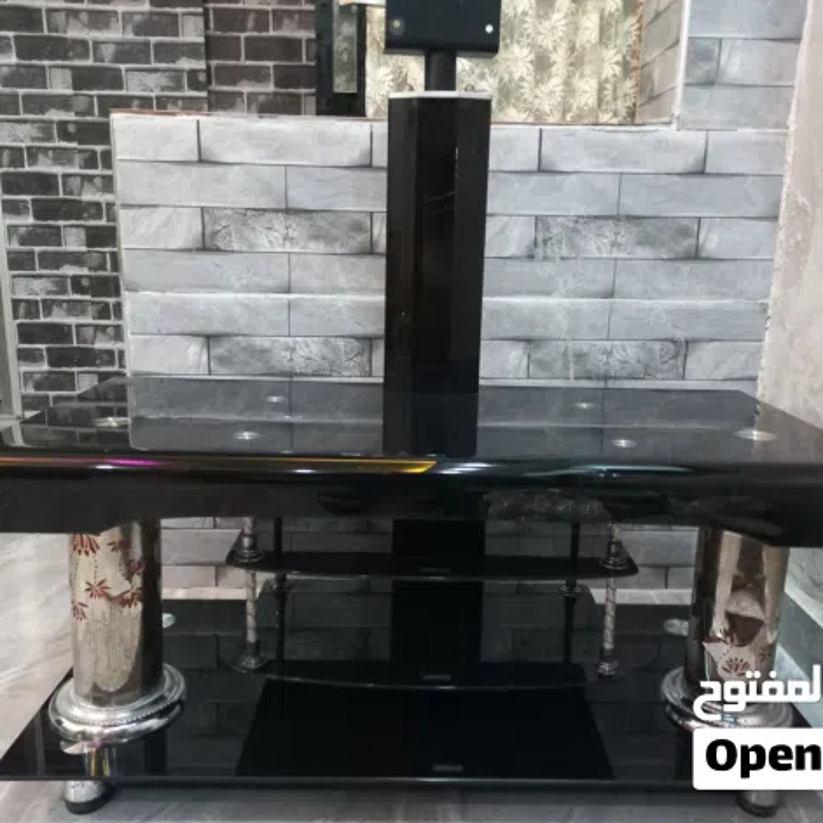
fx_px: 807
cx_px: 430
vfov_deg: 54.0
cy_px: 412
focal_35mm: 30
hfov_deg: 54.0
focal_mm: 4.6
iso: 500
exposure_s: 1/25
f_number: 1.8
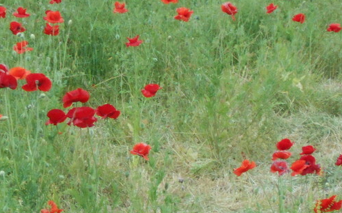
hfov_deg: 7.3
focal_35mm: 288
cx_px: 103
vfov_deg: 4.6
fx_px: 2683
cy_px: 192
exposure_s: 1/250
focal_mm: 20.1
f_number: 6
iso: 360
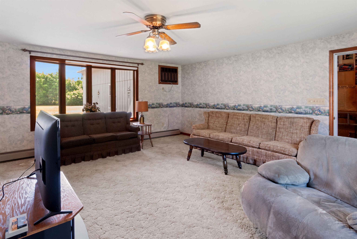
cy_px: 120
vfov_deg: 67.5
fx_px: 179
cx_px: 178
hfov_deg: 89.9
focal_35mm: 18
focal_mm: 12
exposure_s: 3.6
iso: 200
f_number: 20
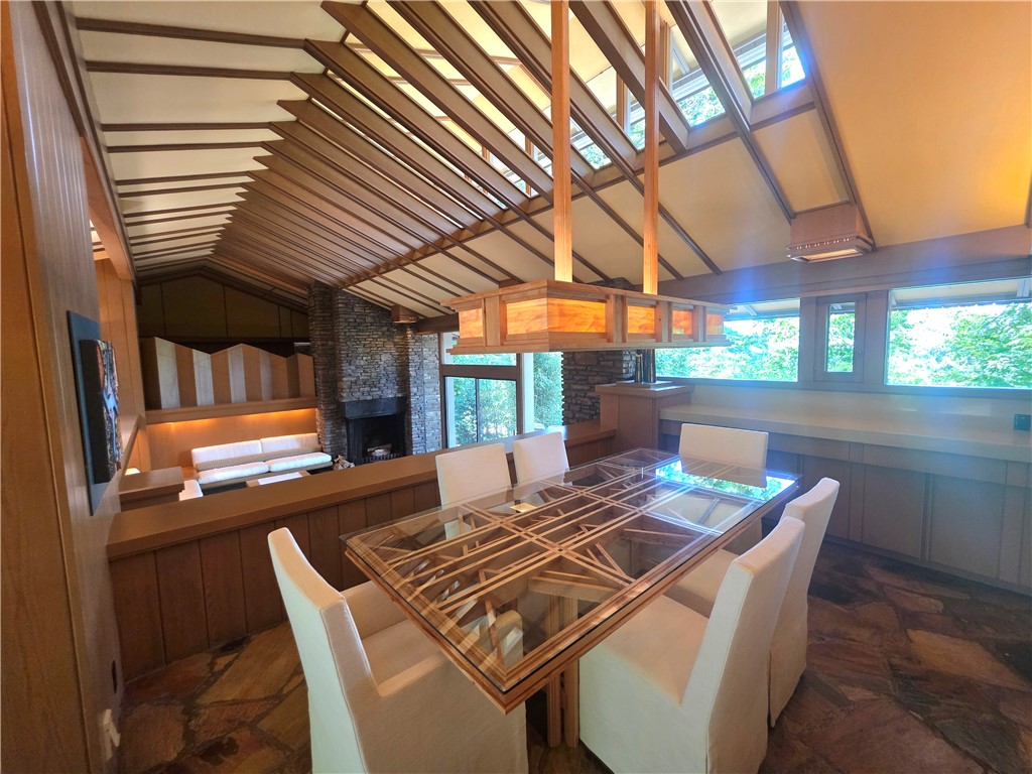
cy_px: 387
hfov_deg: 106.2
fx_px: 388
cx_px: 516
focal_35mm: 13
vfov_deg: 89.9
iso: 250
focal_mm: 2.2
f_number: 1.9
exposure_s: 1/120
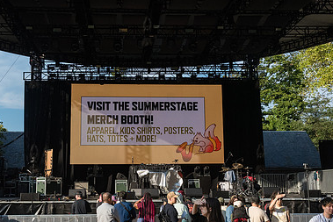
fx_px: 453
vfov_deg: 27.5
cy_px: 115
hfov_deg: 40.3
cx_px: 147
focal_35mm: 49
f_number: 5.6
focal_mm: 32
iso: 2000
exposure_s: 1/4000
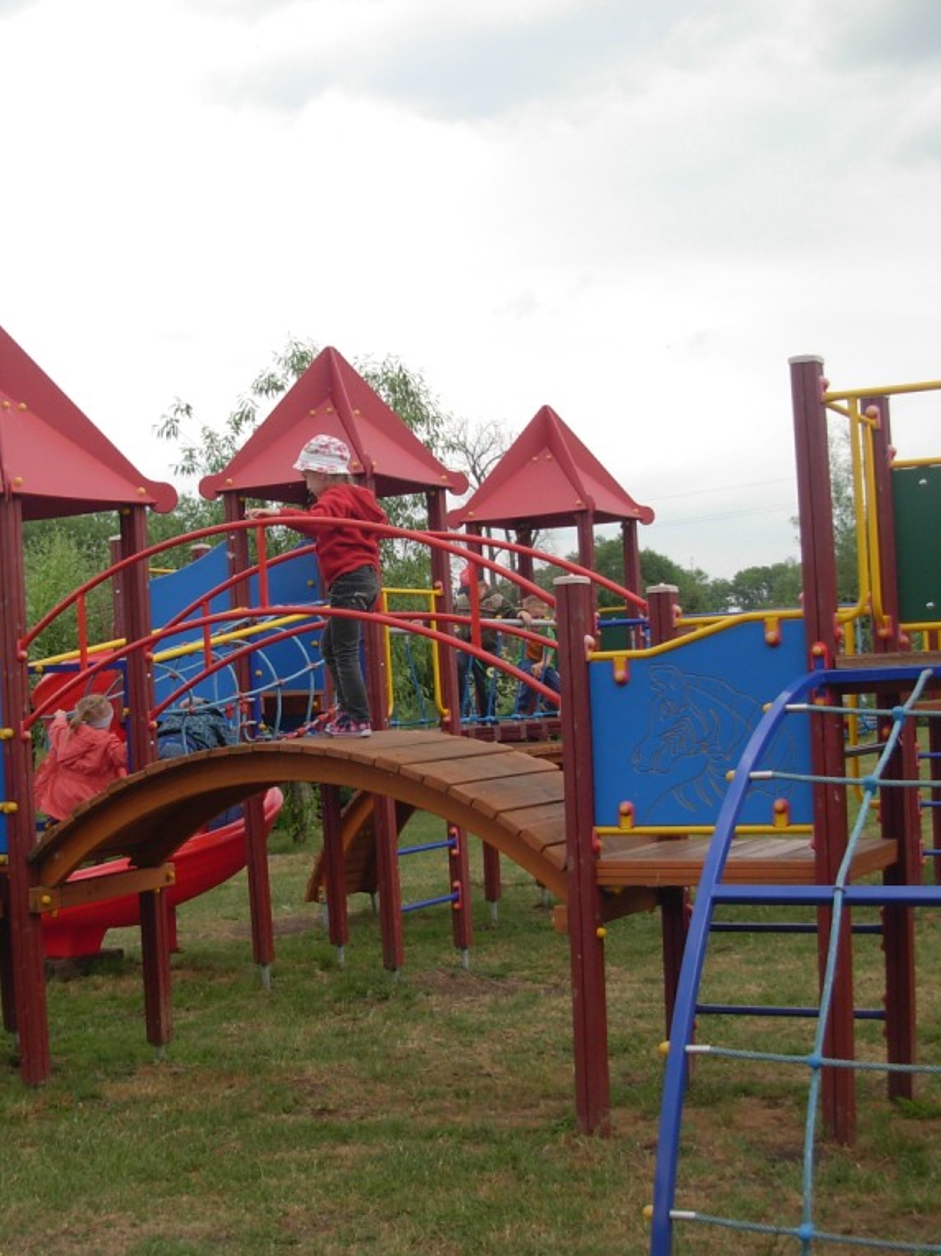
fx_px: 1849
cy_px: 629
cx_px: 331
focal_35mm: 51
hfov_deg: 28.4
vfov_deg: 37.5
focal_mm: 6.3
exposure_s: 1/418
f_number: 2.9
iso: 79
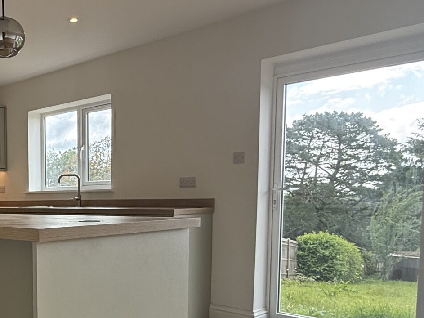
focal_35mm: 38
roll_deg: +0.3
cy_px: 240
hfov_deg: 43.8
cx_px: 28
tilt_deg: -3.9
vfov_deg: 36.8
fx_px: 465
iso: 64
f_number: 2.2
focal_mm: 2.22
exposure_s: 1/192
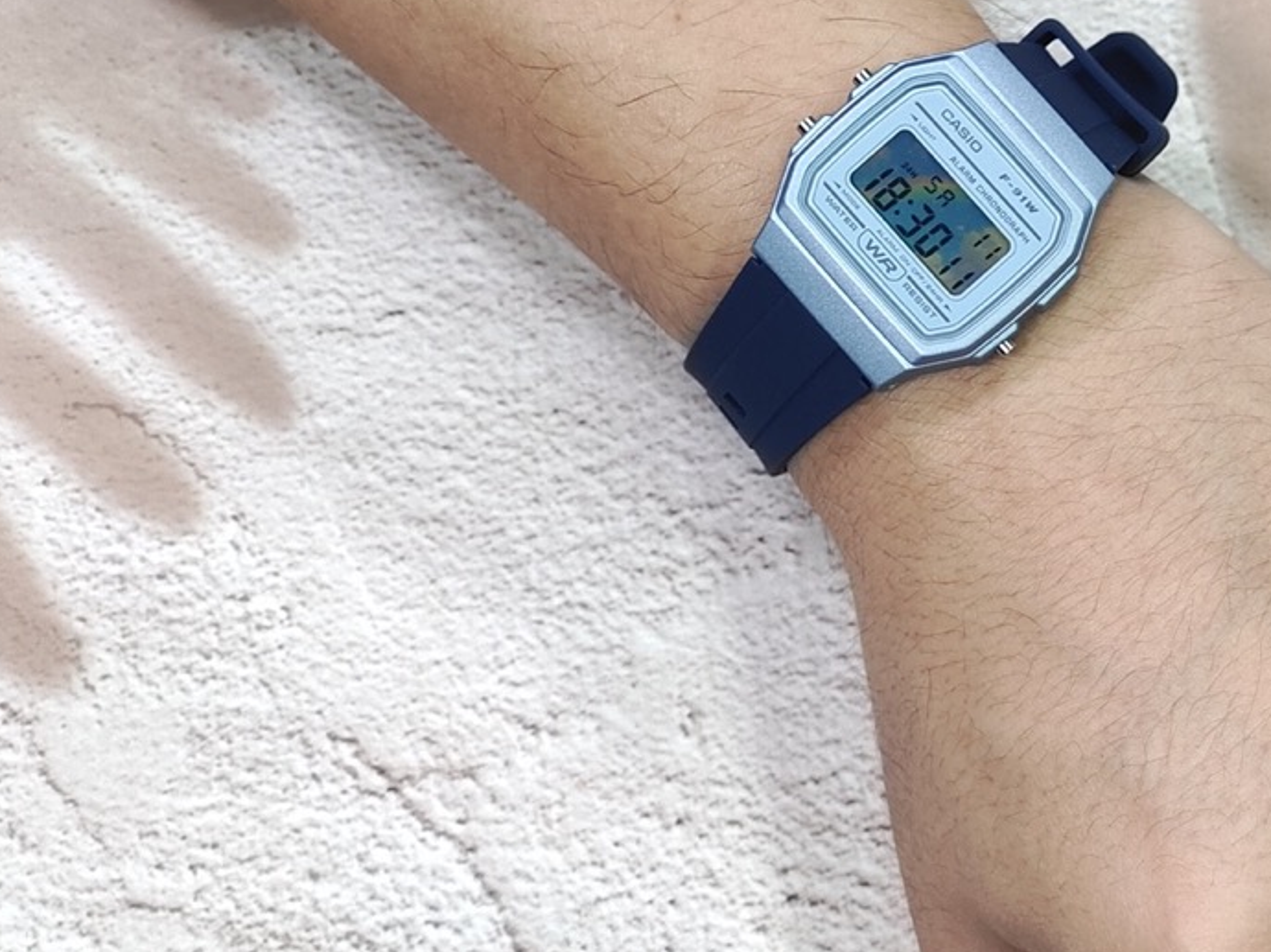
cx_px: 974
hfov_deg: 22.3
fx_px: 3193
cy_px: 273
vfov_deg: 16.9
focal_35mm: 87
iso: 73
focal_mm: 7.55
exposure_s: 1/100
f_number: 2.08
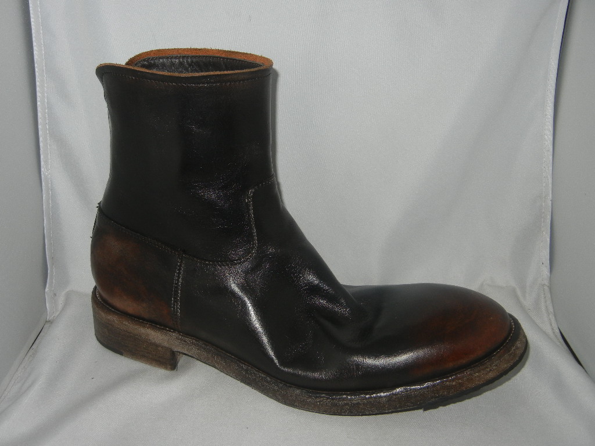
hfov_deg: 47.9
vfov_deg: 36.8
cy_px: 223
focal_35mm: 39
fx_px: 670
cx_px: 298
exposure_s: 1/30
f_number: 3.7
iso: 200
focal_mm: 7.1
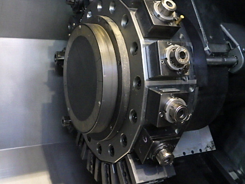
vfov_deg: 35.0
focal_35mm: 41
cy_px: 73
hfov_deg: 45.8
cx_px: 124
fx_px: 290
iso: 1600
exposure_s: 1/20
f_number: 3.5
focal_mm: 5
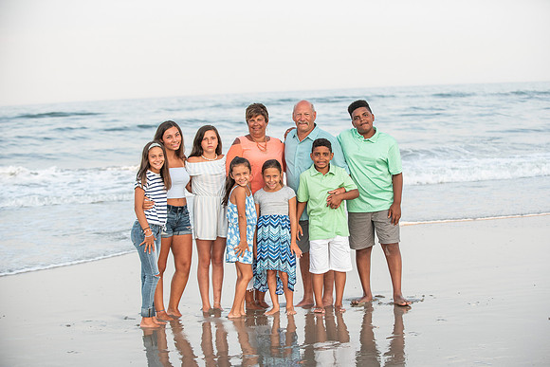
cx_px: 285
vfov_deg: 18.6
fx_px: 1119
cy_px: 188
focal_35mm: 73
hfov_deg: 27.6
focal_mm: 70
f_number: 3.5
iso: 800
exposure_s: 1/1600
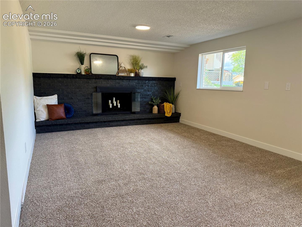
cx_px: 151
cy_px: 114
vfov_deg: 56.8
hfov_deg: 71.6
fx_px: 209
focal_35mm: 24
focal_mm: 6.76
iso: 200
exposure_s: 1/166
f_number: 1.78
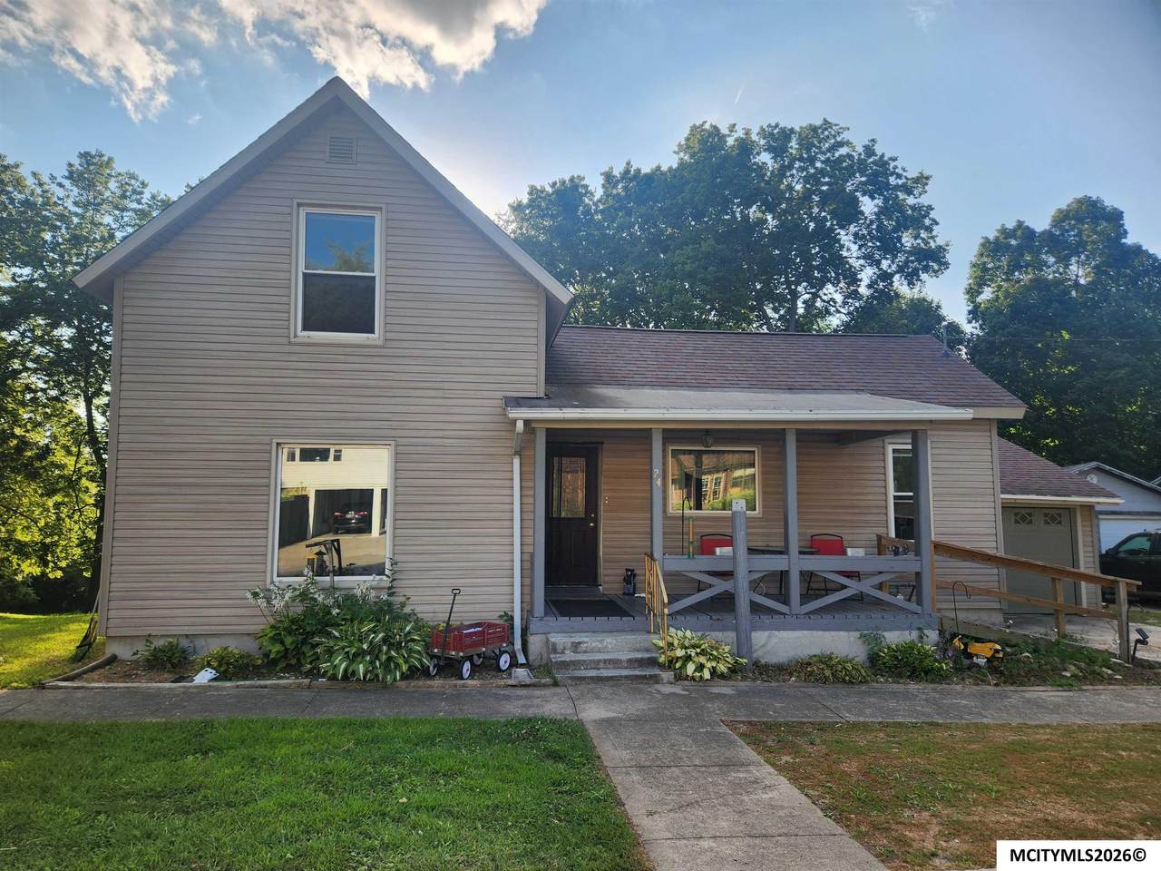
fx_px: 771
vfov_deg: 58.9
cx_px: 580
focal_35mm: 23
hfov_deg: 73.9
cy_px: 436
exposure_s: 1/740
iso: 20
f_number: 1.8
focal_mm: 5.4
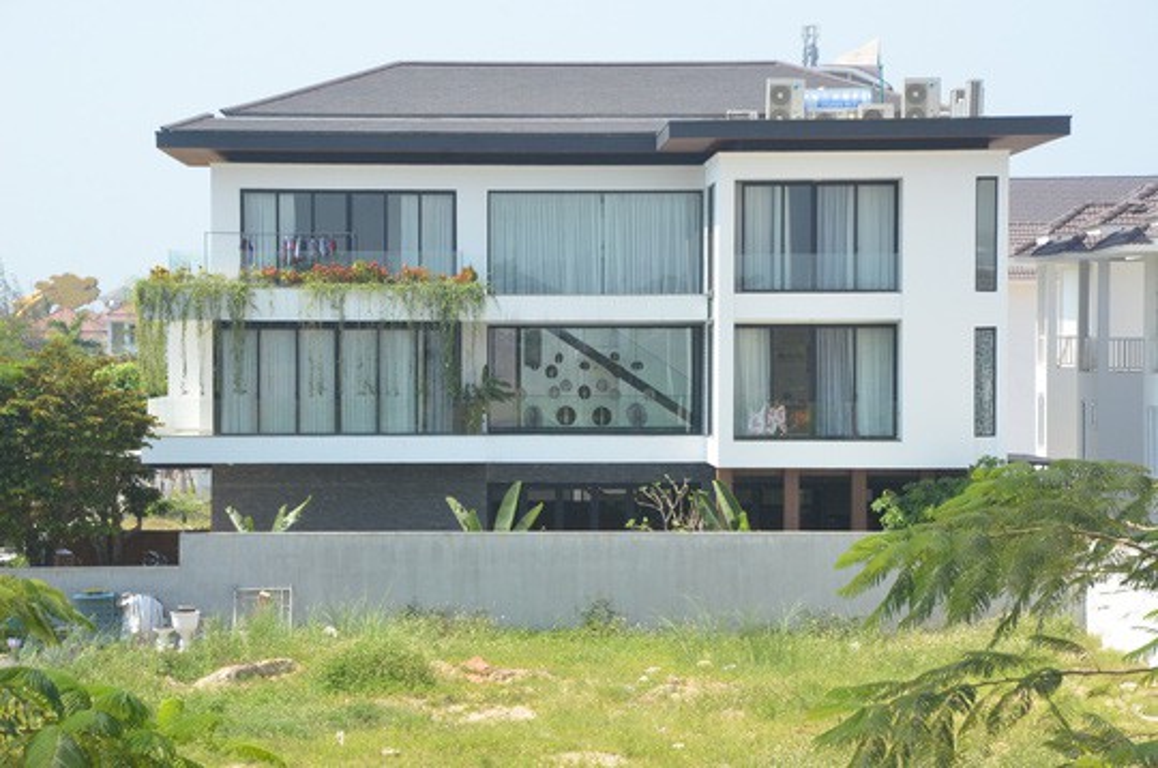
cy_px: 384
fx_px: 4431
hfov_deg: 14.9
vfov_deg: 9.9
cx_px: 579
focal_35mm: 138
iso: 1000
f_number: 13
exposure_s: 1/640
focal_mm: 92
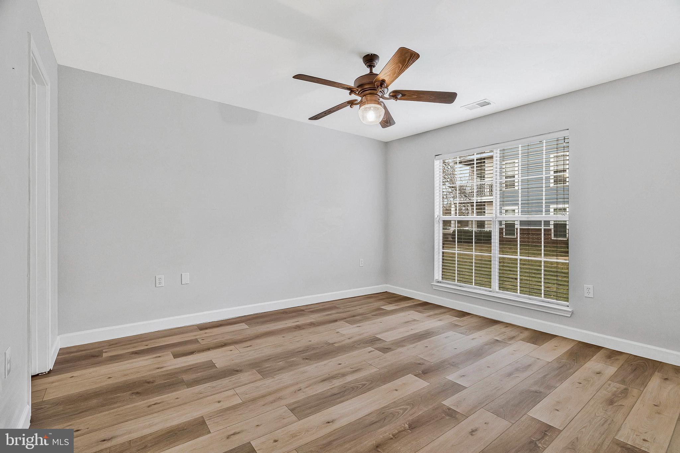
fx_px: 302
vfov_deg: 73.7
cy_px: 226
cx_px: 340
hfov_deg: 96.7
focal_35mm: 16
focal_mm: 16
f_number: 7.1
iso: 1250
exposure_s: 1/20
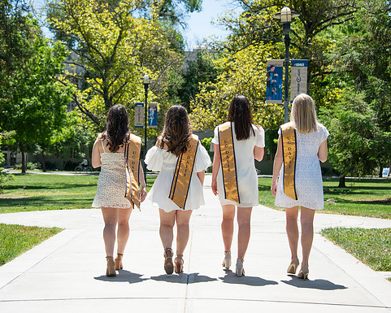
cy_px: 156
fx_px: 891
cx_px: 193
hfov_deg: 24.7
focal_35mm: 77
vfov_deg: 19.9
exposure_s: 1/2500
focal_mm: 68
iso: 500
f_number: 5.6
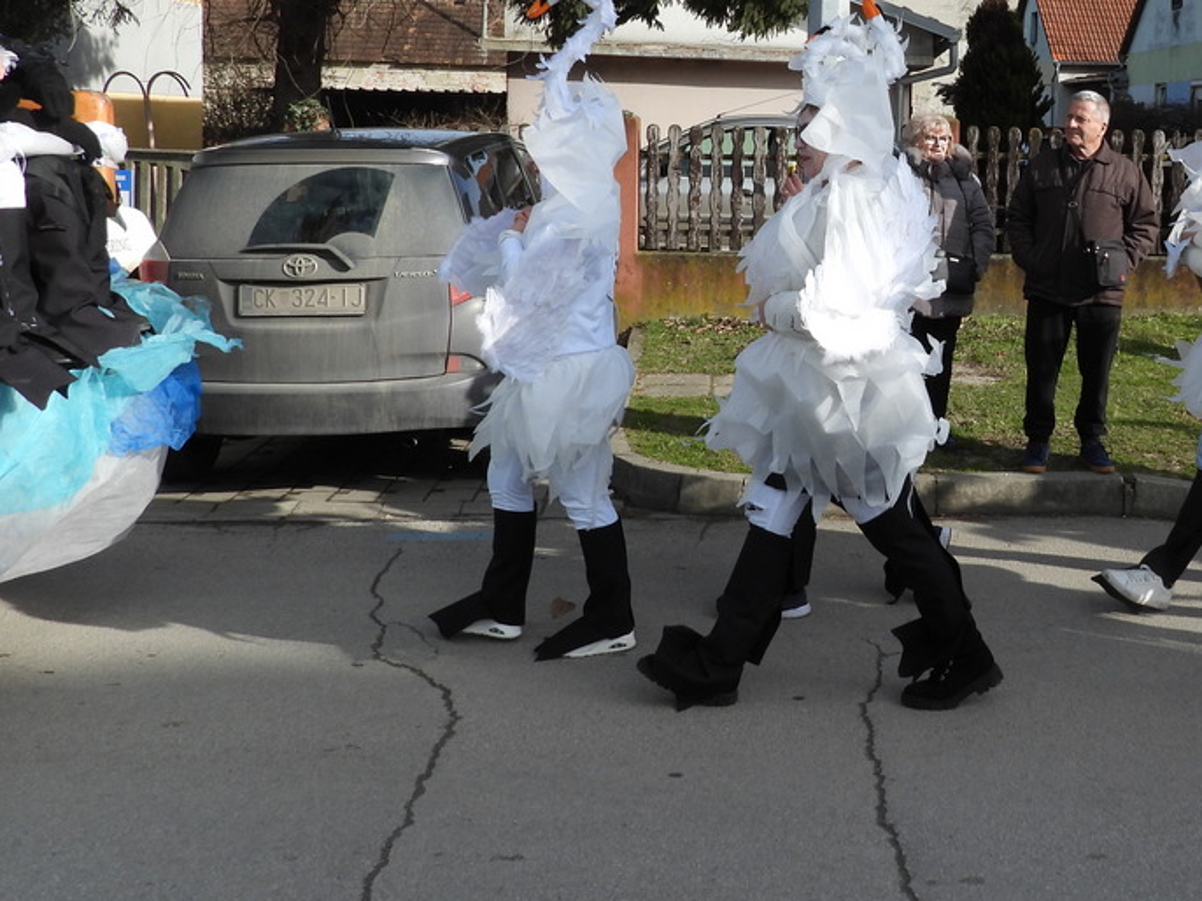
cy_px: 237
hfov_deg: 43.4
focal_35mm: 42
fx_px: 1458
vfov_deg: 33.7
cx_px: 897
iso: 100
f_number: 2.8
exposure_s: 1/1600
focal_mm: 4.3
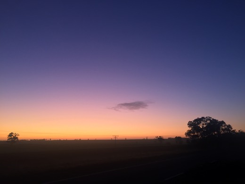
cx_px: 122
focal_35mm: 29
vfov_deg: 48.2
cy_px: 92
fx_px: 205
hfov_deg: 61.7
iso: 80
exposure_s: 1/30
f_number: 2.2
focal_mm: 4.15
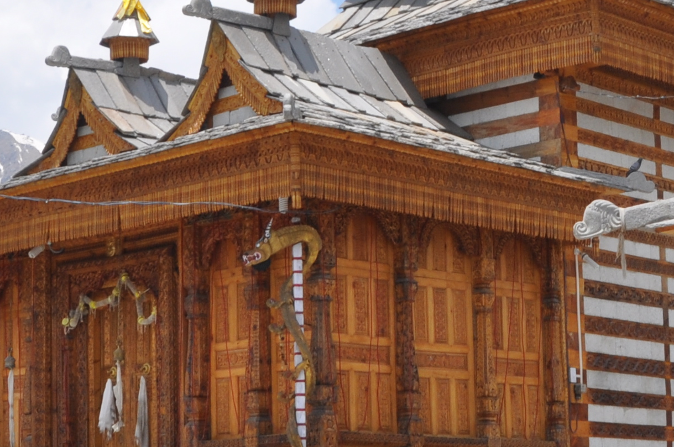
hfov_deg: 21.0
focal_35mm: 95
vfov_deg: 14.4
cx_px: 623
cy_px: 250
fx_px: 1776
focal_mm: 18
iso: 200
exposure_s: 1/200
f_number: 14
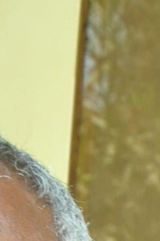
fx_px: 2868
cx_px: -92
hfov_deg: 3.2
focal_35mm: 429
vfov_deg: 4.7
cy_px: 602
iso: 1000
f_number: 11
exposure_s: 1/100
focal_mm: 38
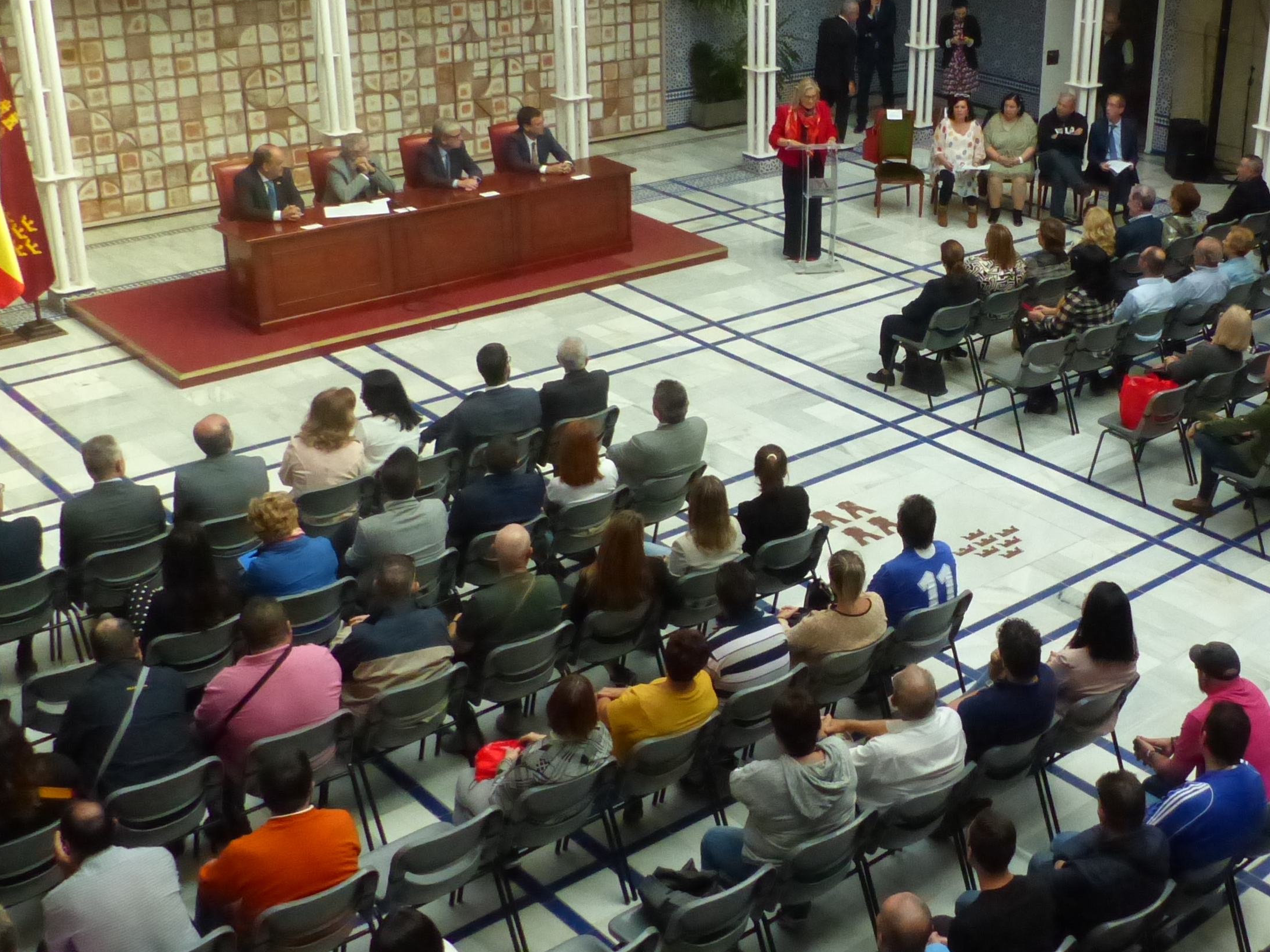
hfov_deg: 40.1
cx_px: 952
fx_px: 1687
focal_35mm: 46
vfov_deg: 31.5
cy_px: 405
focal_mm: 4.5
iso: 800
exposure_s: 1/1300
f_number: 3.2
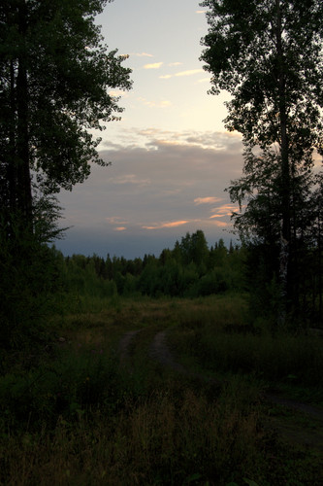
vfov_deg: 37.9
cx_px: 162
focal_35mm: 52
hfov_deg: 25.7
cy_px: 243
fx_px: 707
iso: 500
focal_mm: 35
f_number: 7.1
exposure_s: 1/100
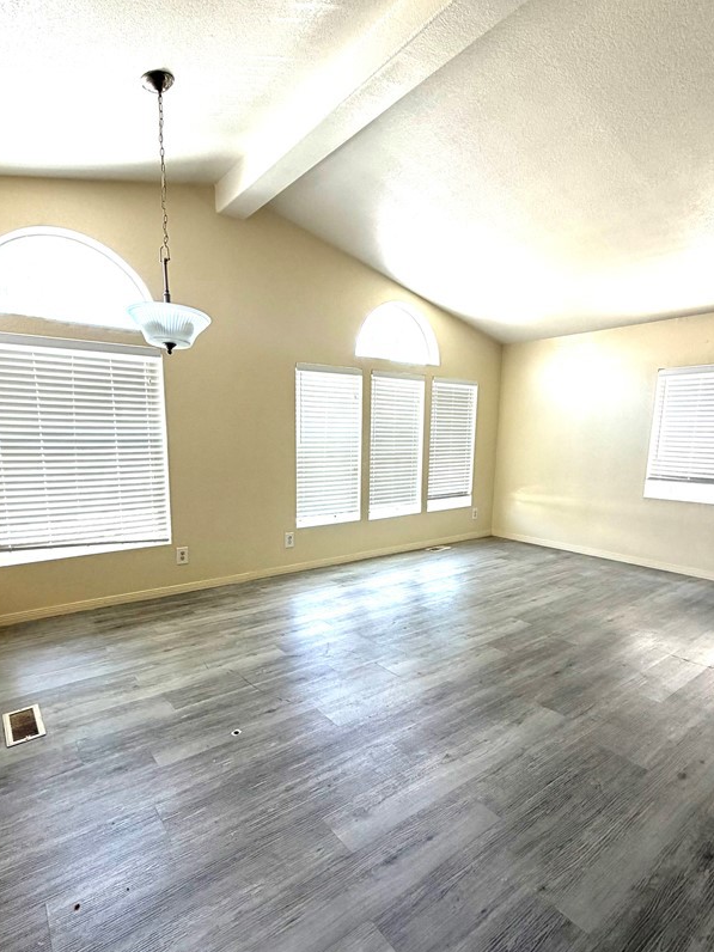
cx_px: 334
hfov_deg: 71.5
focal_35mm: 18
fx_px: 495
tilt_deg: -9.2
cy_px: 515
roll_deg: +0.1
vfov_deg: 87.6
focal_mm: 2.22
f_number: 2.2
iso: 100
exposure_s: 1/121
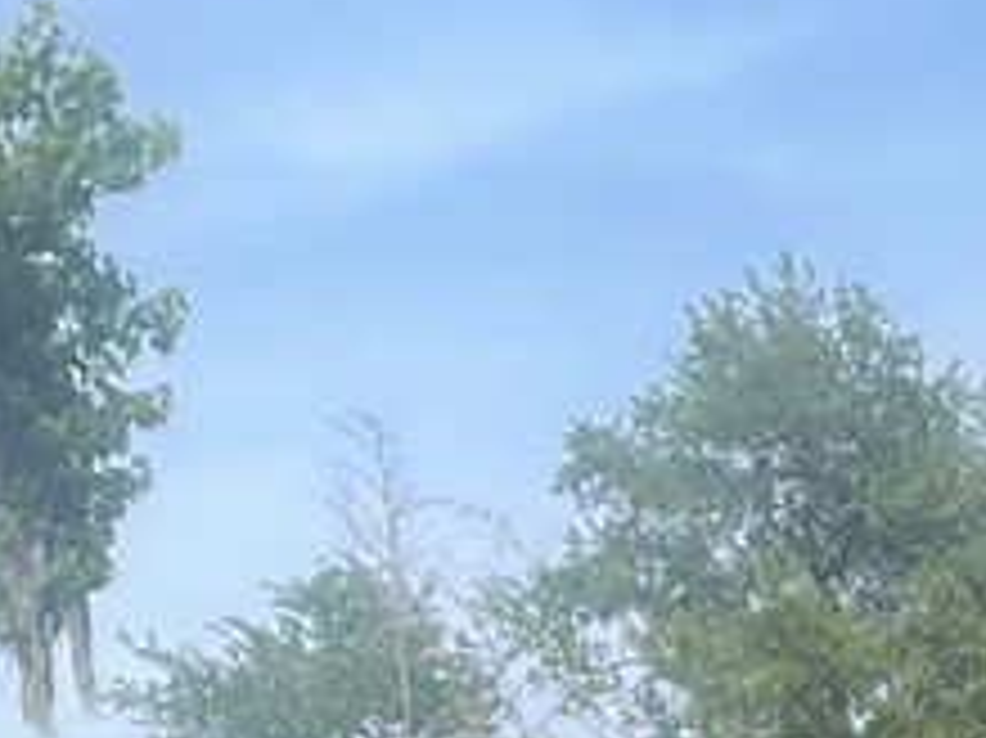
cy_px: 1908
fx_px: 5210
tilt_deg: -1.5
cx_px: 1211
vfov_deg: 7.5
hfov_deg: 10.6
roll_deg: +0.3
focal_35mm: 183
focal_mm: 5.1
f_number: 1.6
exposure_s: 1/2083
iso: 32
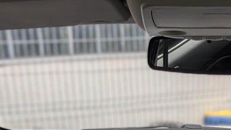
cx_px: 203
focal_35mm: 83
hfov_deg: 24.9
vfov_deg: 12.5
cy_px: 274
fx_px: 509
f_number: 1.7
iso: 30
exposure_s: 1/355
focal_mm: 4.53
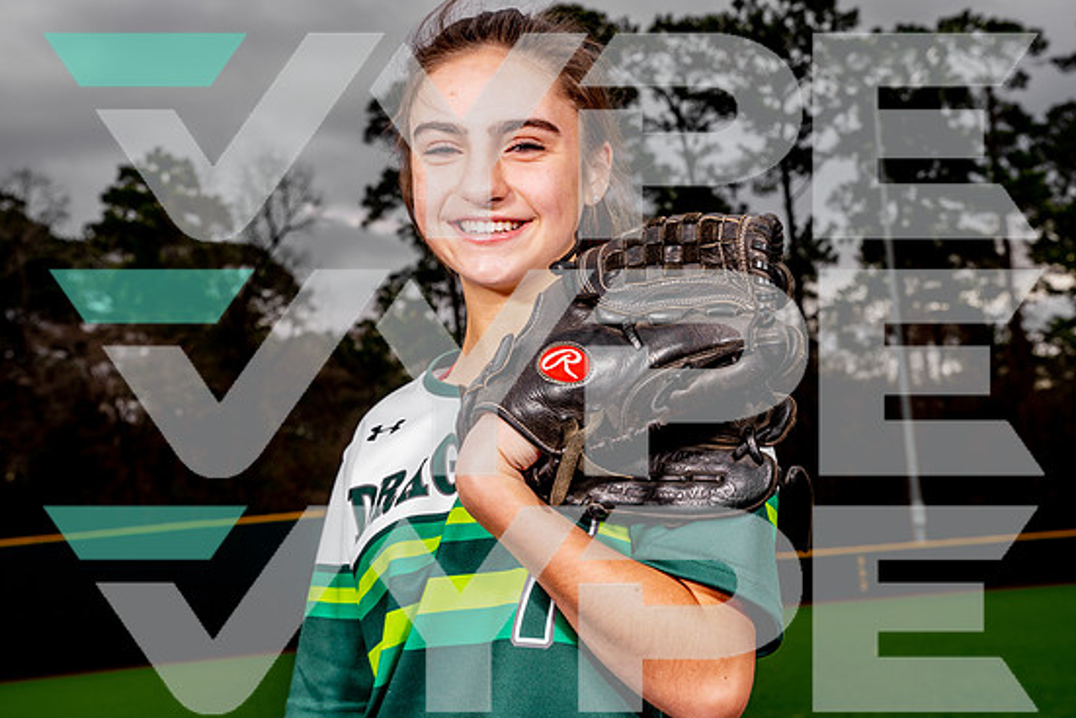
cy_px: 374
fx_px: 1794
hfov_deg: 33.4
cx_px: 547
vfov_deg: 22.6
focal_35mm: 60
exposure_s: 1/125
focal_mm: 57
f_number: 10
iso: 100
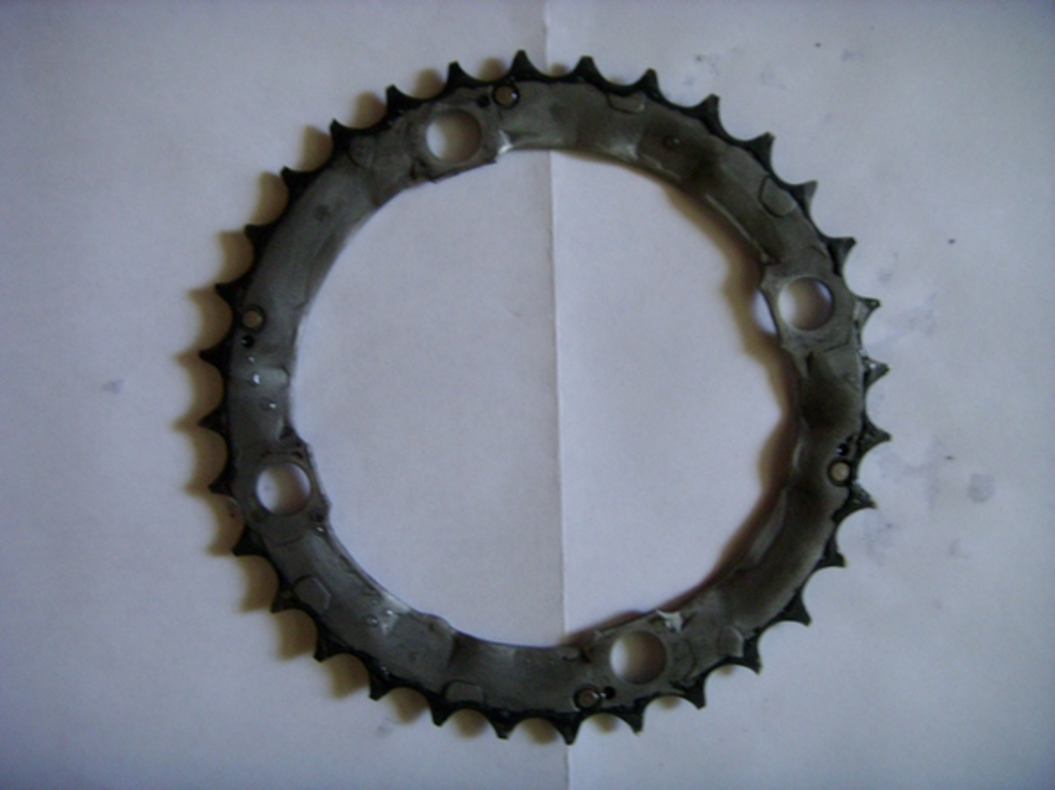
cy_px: 395
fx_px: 944
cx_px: 528
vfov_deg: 45.4
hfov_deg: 58.4
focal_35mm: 31
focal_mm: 6.3
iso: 300
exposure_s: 1/8
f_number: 3.5
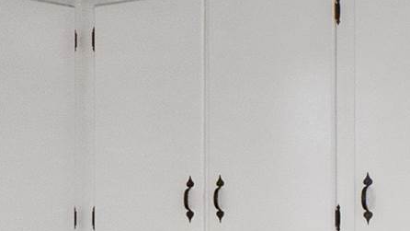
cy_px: 264
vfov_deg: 10.0
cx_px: 102
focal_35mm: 120
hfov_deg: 17.8
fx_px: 1305
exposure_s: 1/60
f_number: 2.8
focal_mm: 8
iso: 400
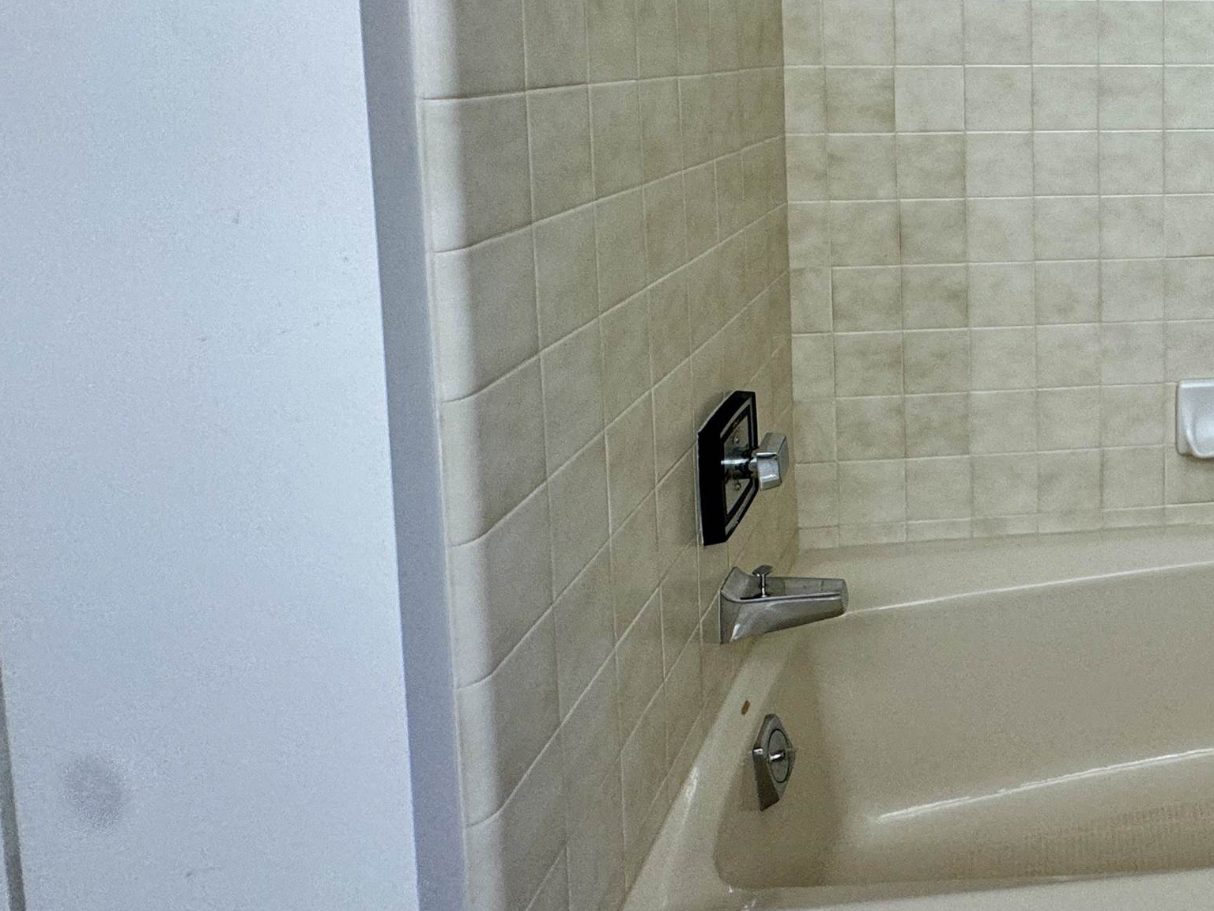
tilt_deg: -4.9
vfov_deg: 45.8
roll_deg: -0.6
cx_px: 1181
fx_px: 982
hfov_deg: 52.2
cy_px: 118
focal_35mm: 28
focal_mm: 2.22
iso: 125
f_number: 2.2
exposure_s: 1/120
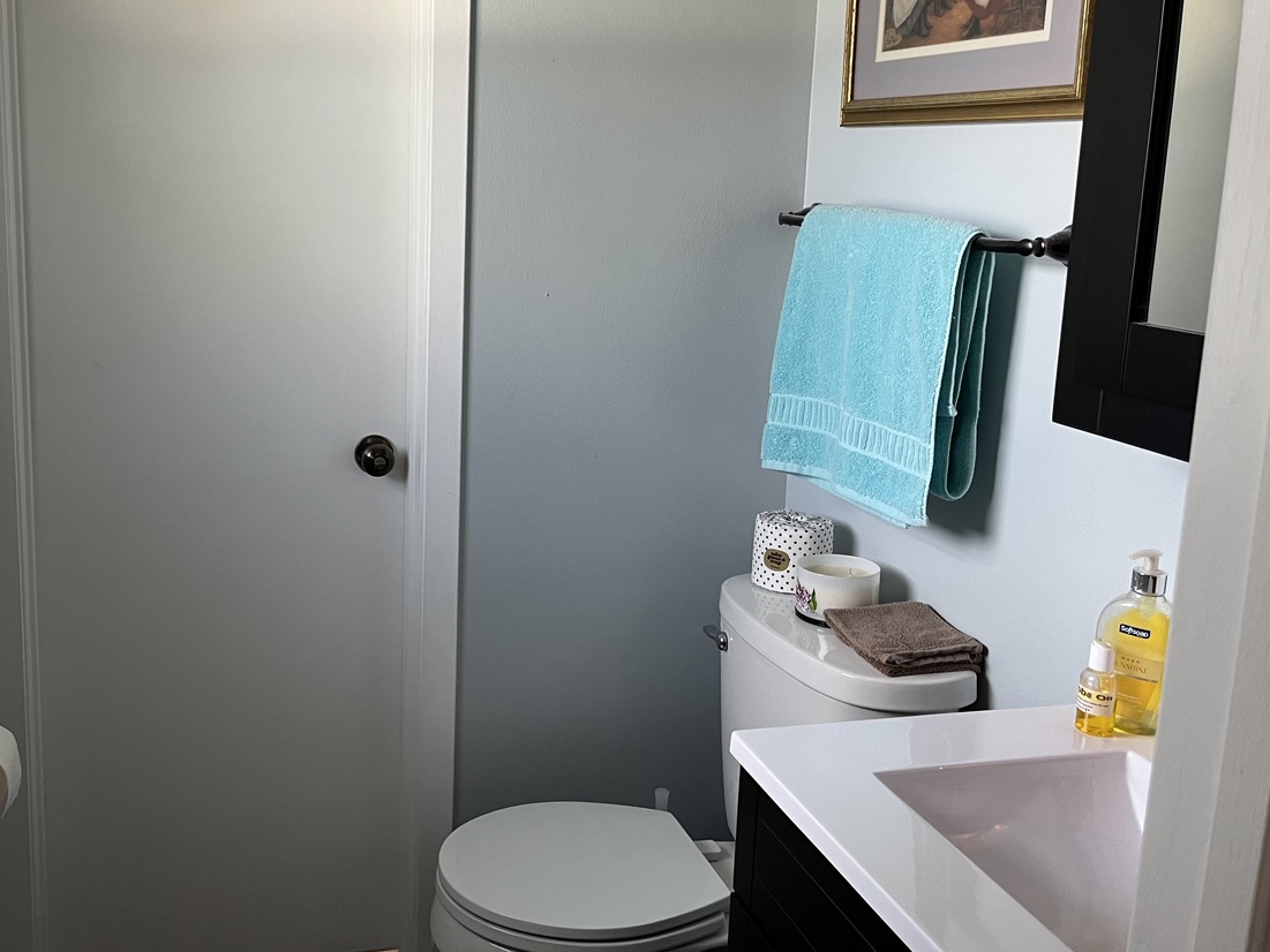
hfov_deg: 53.1
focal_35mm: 34
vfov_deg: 41.7
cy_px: 394
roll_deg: -0.9
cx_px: 442
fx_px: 1248
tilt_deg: -9.5
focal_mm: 5.1
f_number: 1.6
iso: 80
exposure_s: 1/60
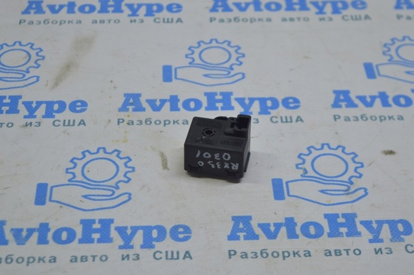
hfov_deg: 24.6
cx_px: 207
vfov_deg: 16.5
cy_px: 138
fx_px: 948
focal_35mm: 82
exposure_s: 1/50
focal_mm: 55
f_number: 5.6
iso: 400
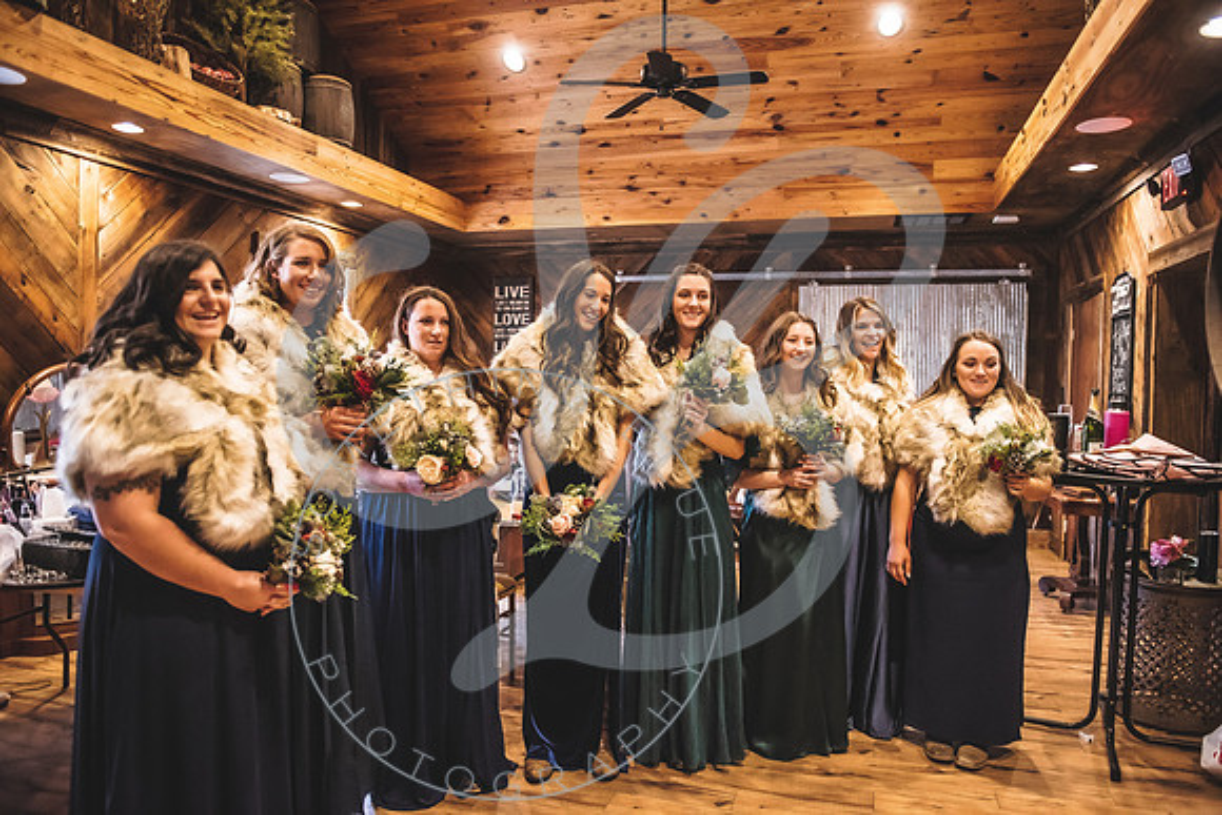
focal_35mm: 24
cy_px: 408
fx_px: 815
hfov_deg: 73.7
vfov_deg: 53.2
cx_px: 611
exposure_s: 1/125
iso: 3200
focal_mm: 24
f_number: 2.8
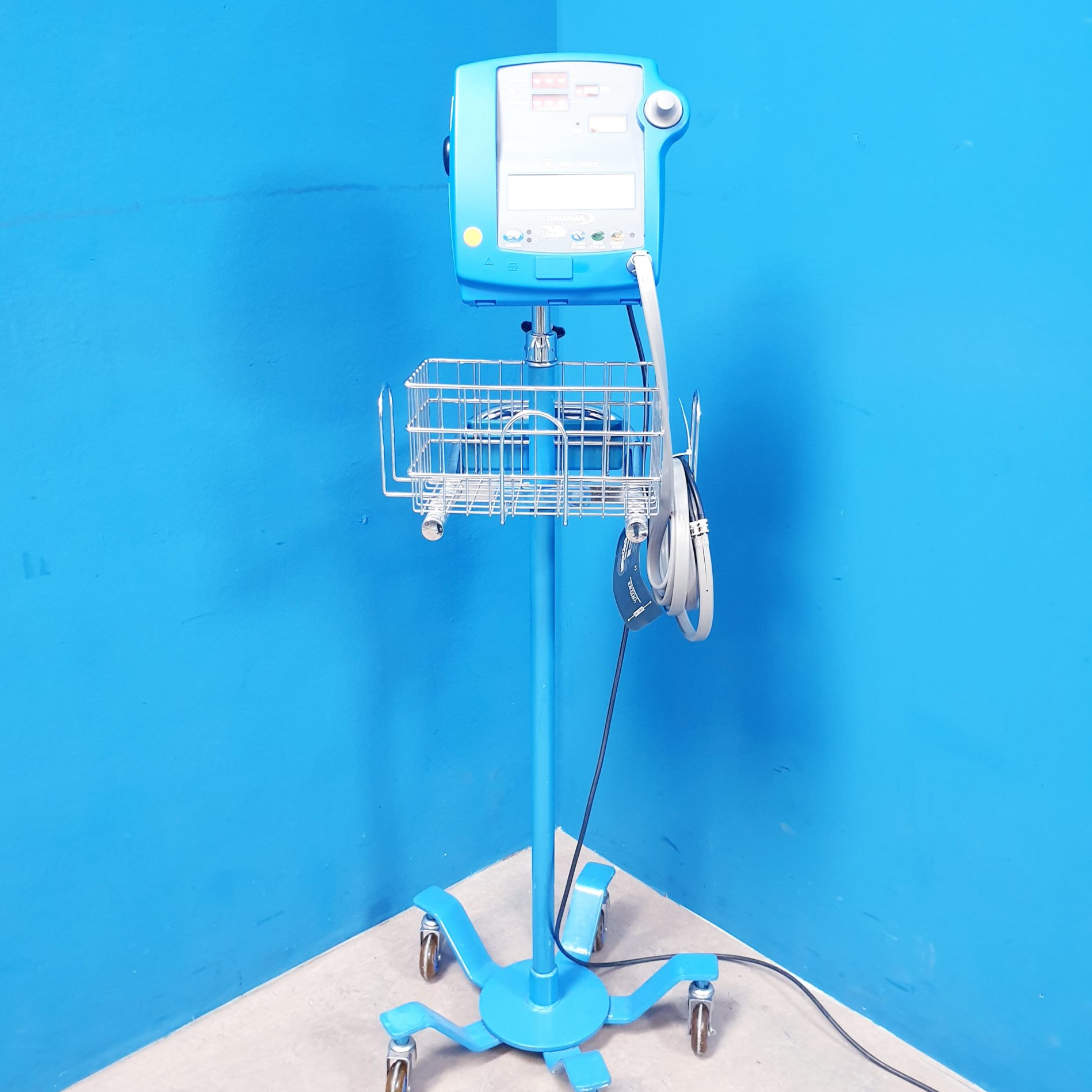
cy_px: 562
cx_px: 544
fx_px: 1106
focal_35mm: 31
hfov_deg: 52.5
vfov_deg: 52.5
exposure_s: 1/25
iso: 320
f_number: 2.4
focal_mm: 4.3
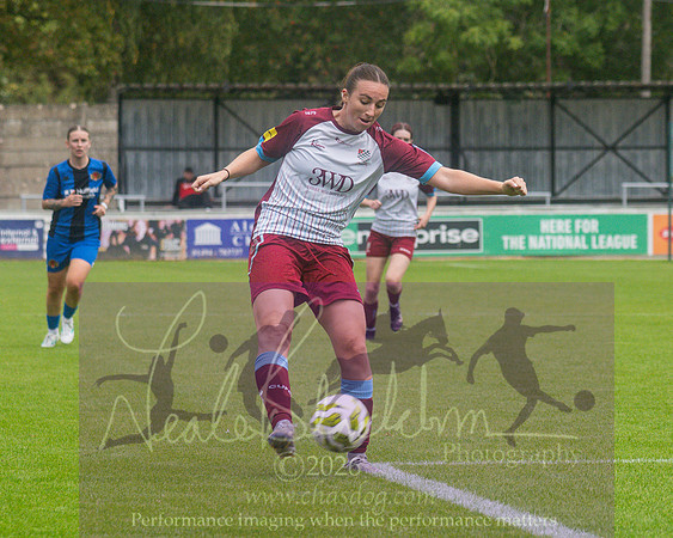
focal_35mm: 305
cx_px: 526
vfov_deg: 5.1
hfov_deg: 6.3
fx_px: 6078
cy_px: 259
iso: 560
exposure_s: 1/1000
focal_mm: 120
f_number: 4
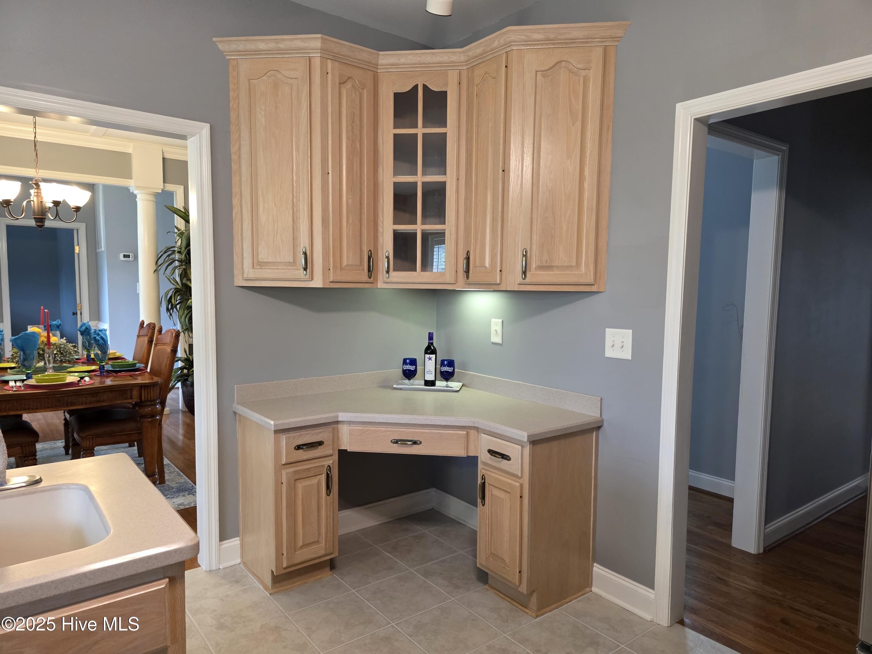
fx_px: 579
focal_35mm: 23
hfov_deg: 73.9
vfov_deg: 58.9
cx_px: 436
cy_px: 327
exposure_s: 1/120
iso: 500
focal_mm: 6.3
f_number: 1.7
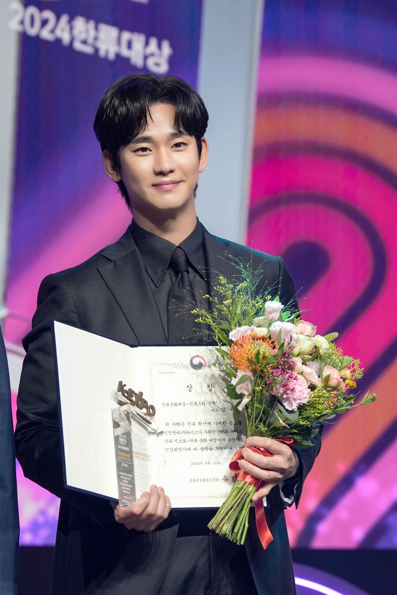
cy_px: 298
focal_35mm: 198
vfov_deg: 10.4
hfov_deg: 6.9
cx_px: 198
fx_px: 3275
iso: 640
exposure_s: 1/125
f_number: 5
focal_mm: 132
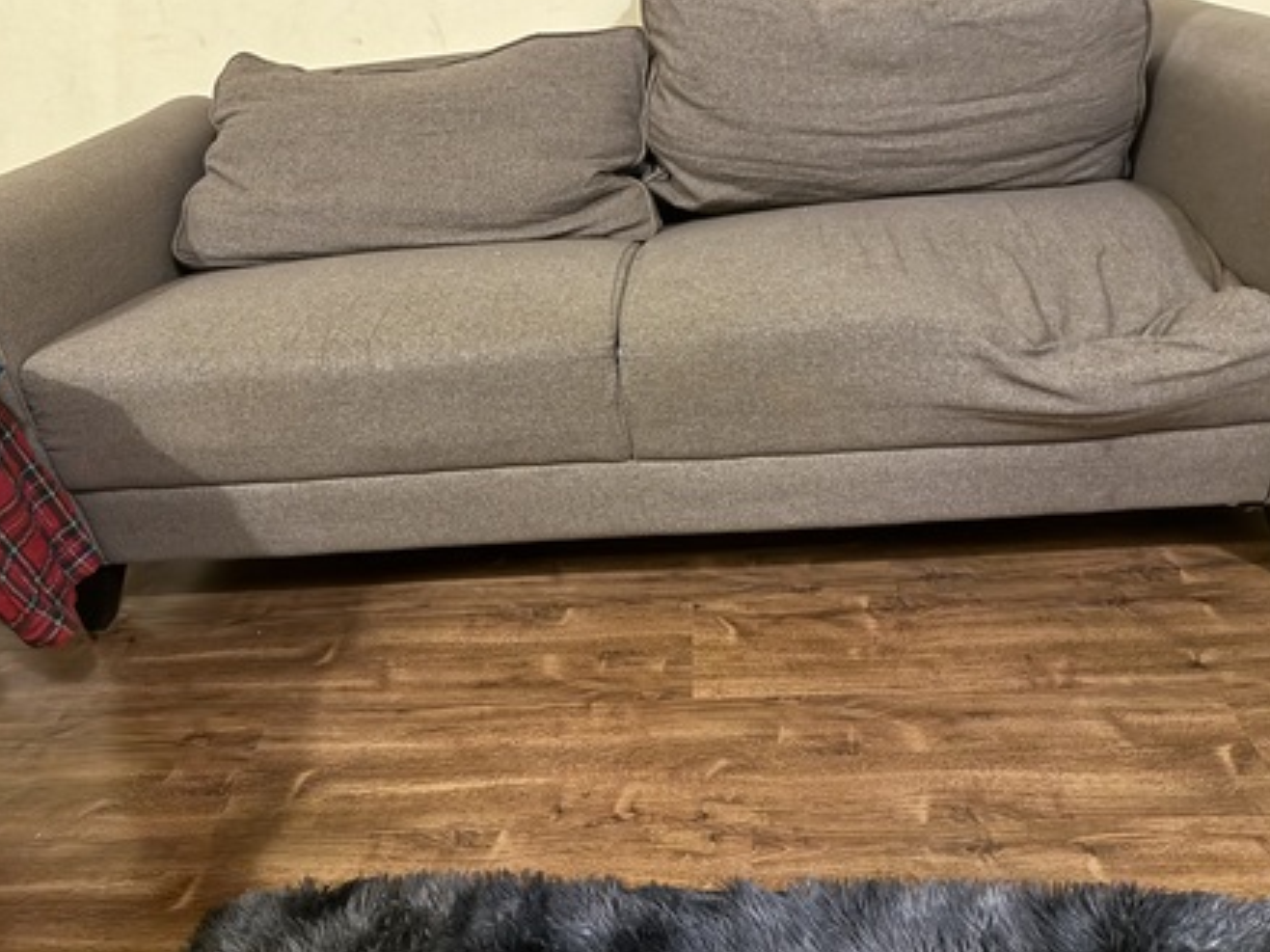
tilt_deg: -30.2
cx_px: 626
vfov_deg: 54.9
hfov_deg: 69.4
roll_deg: +8.4
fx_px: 917
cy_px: 479
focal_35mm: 25
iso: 1000
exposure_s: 1/33
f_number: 1.78
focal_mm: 6.76
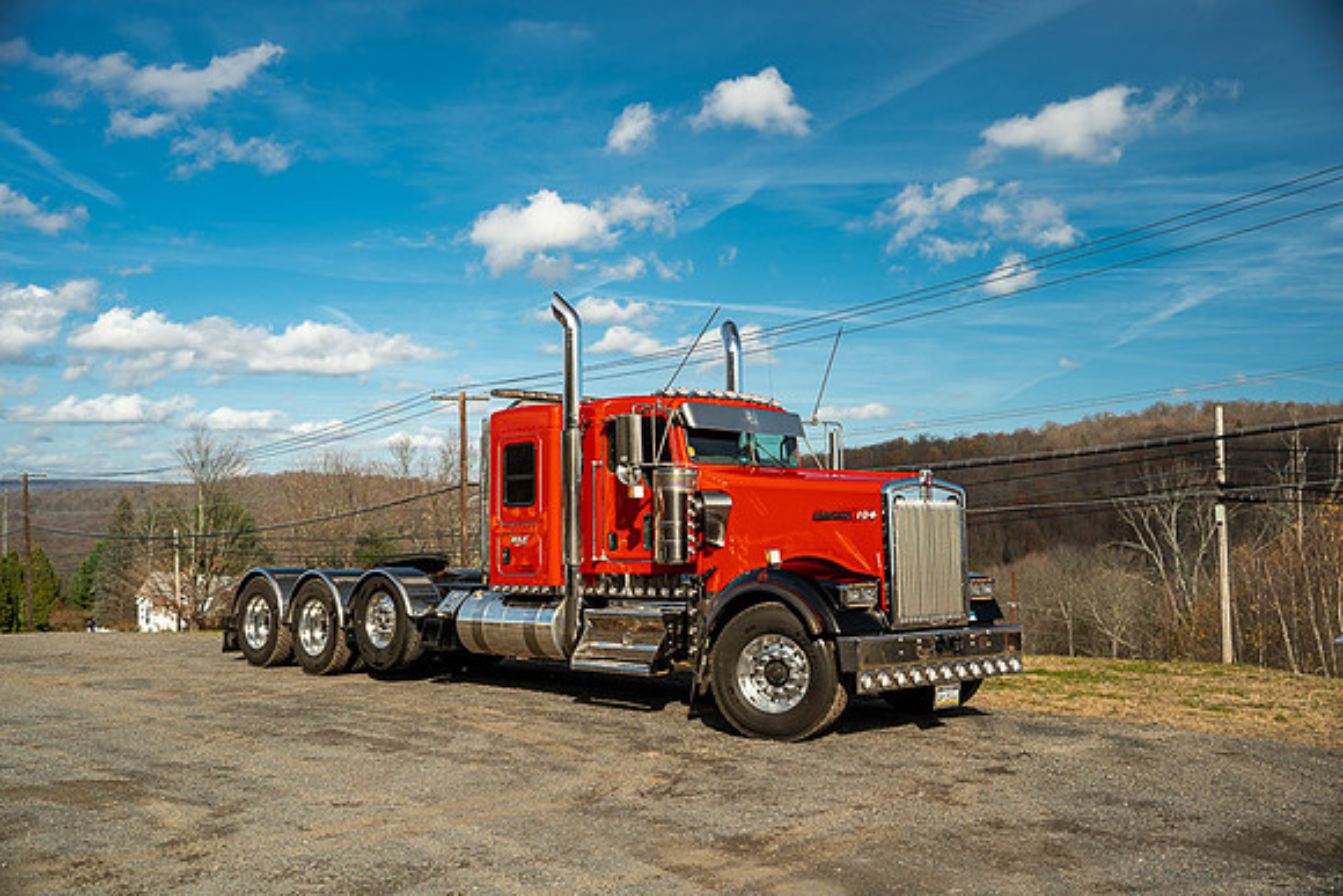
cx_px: 672
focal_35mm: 35
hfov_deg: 54.4
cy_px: 448
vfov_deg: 37.9
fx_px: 1306
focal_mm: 35
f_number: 5.6
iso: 100
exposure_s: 1/250
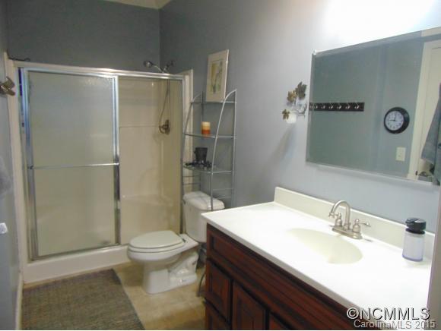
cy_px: 166
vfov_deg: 54.9
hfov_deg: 69.3
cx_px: 220
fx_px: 319
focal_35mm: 25
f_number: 3
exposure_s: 1/30
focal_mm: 4.5
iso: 320
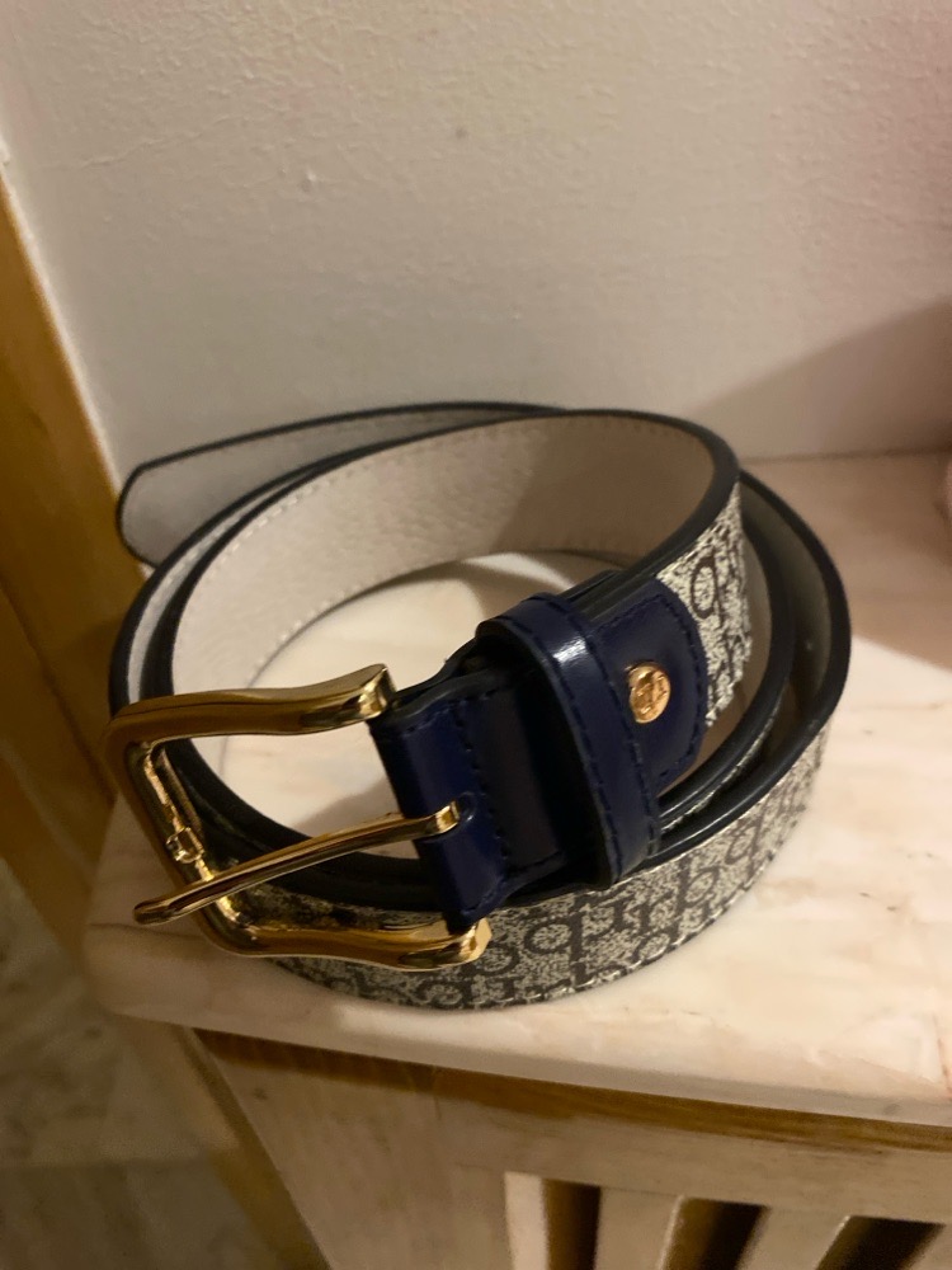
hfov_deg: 53.1
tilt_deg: -43.0
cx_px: 476
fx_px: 953
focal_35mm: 26
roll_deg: +4.3
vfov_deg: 67.3
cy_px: 635
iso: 800
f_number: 1.8
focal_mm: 4.25
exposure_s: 1/30
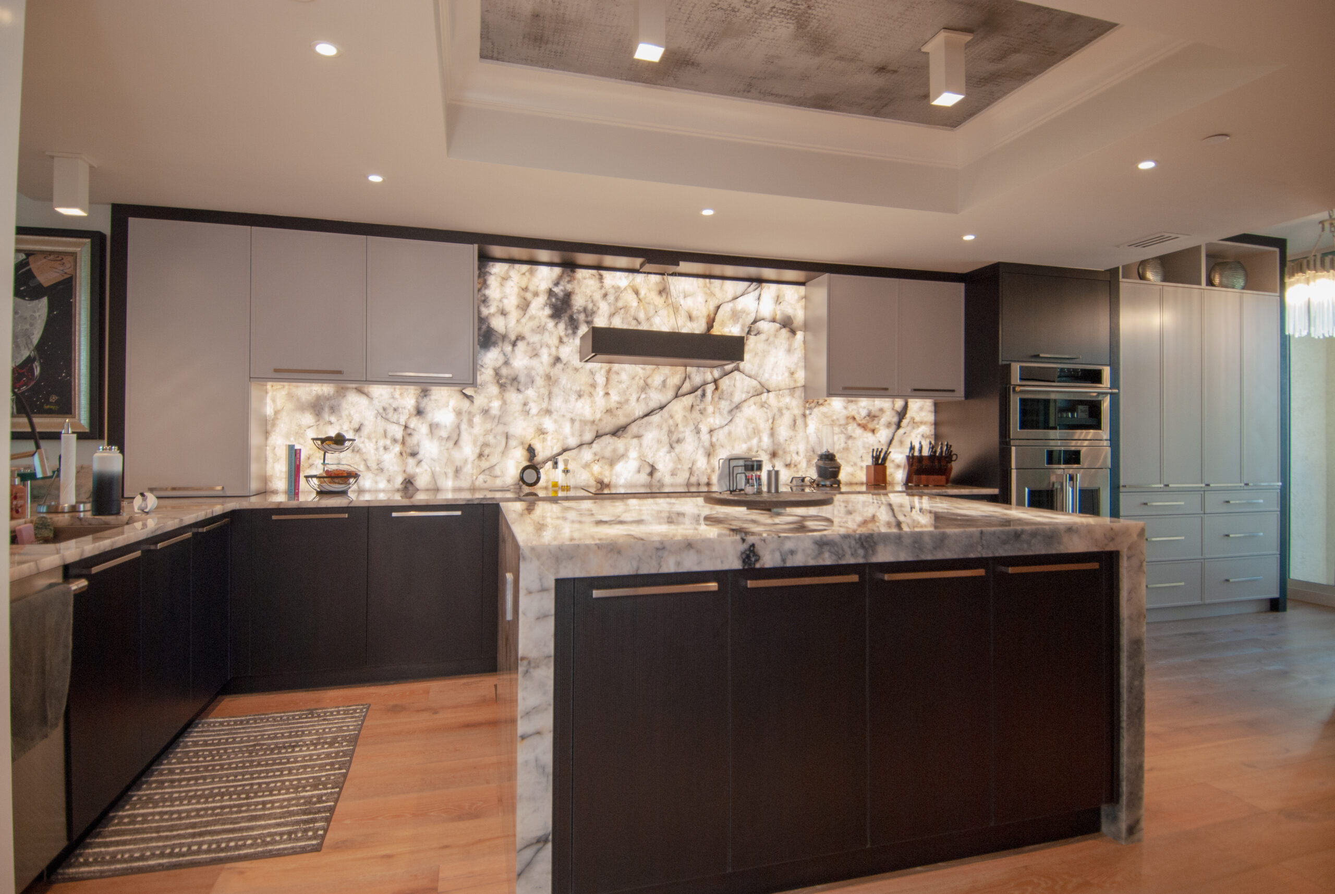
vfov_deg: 67.5
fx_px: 668
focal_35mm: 18
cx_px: 668
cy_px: 447
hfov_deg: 89.9
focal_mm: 12
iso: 200
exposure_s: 1/60
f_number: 4
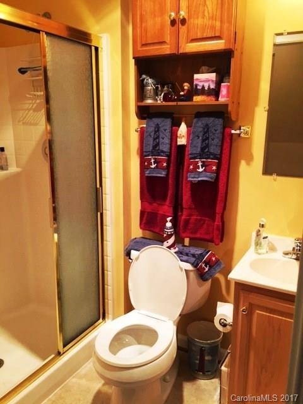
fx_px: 338
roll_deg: -0.6
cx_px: 152
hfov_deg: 48.2
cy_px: 202
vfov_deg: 61.7
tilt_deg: -12.5
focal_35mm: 29
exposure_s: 1/30
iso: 40
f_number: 2.2
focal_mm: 4.15
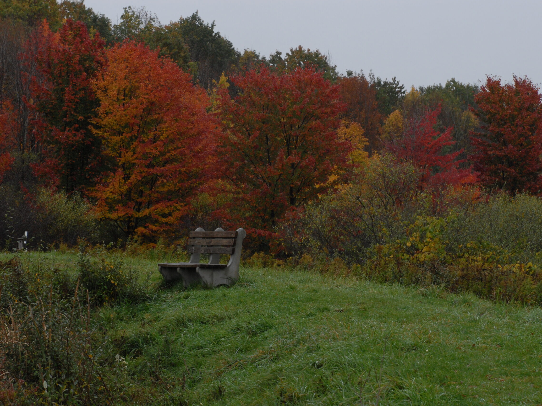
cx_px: 247
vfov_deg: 13.0
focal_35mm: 114
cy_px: 203
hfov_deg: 17.3
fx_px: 1785
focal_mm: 70
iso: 320
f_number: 9
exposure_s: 1/320
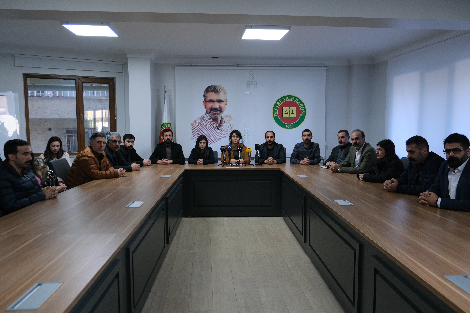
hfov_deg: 67.4
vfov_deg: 47.9
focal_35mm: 27
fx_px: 352
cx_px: 235
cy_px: 156
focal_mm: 18
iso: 800
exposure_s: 1/100
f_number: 2.8
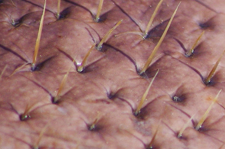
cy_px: 31
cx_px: 337
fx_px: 8886
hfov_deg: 1.4
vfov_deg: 1.0
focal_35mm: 1424
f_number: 5.6
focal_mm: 230
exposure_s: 1/1500
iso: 560
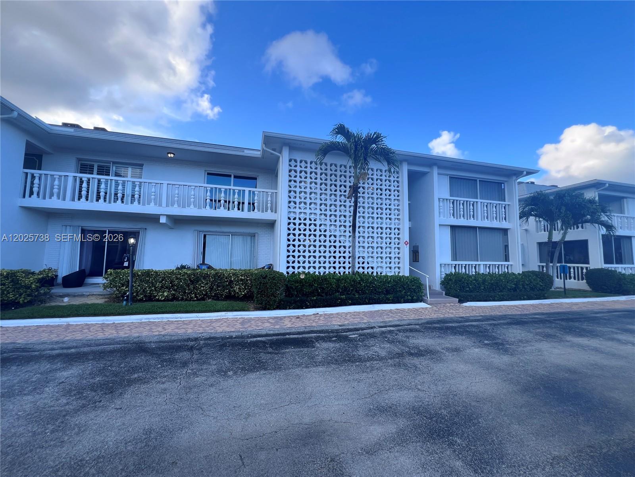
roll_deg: -1.0
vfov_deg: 89.9
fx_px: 238
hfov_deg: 106.2
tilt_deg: +3.9
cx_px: 318
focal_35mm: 13
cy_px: 238
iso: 32
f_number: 1.8
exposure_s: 1/279
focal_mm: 1.57
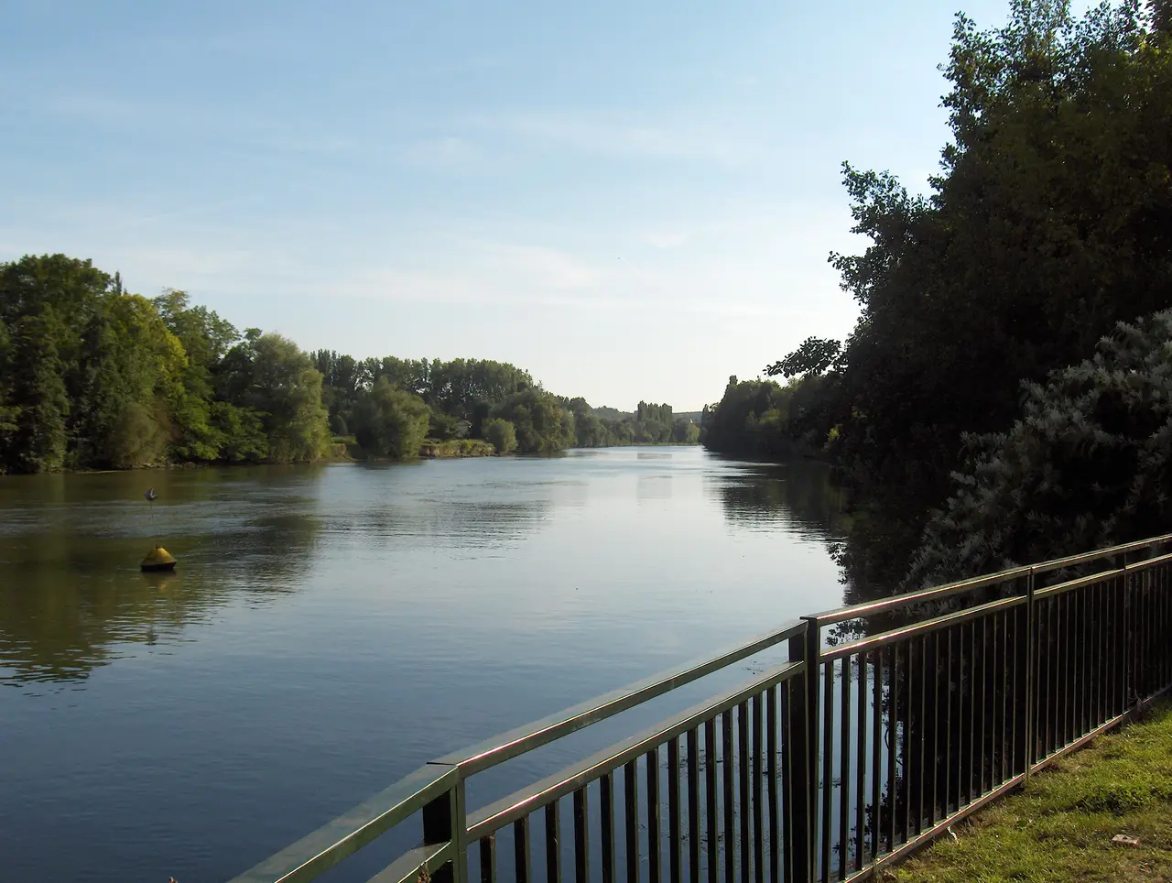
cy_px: 442
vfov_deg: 36.9
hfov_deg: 47.8
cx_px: 586
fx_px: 1322
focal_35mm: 39
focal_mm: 8
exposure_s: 1/870
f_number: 4.8
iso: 50
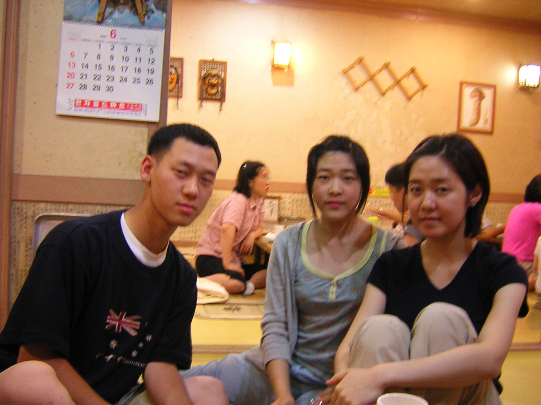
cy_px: 202
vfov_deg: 39.7
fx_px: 563
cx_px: 270
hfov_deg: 51.4
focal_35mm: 36
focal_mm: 4.7
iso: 173
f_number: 2.6
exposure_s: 1/3.5
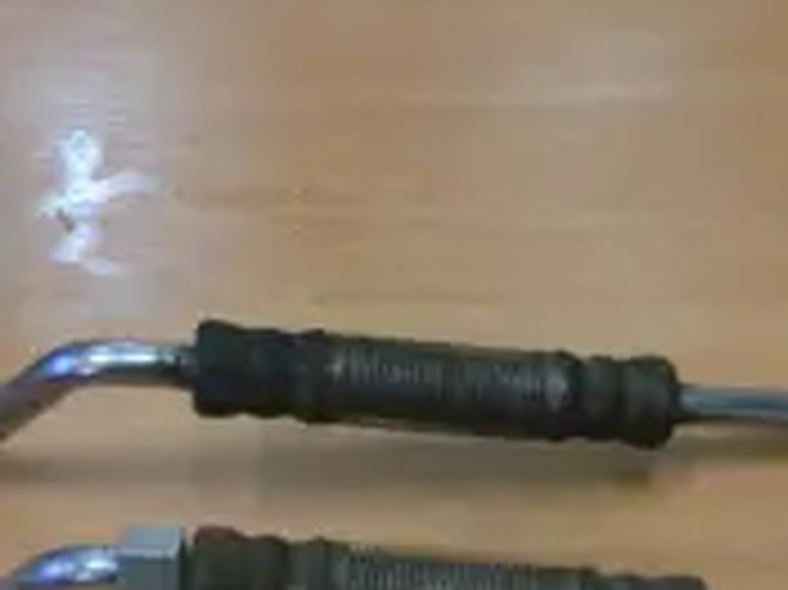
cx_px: 504
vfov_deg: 18.9
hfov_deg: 26.2
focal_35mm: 74
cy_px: 689
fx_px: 1683
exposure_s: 1/60
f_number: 3.2
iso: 320
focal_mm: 4.9
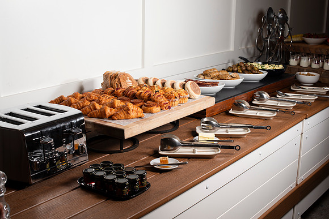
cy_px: 110
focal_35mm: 50
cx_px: 164
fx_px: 457
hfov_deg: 39.6
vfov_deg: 27.0
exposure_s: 1/100
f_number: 9
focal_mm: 50
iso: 250
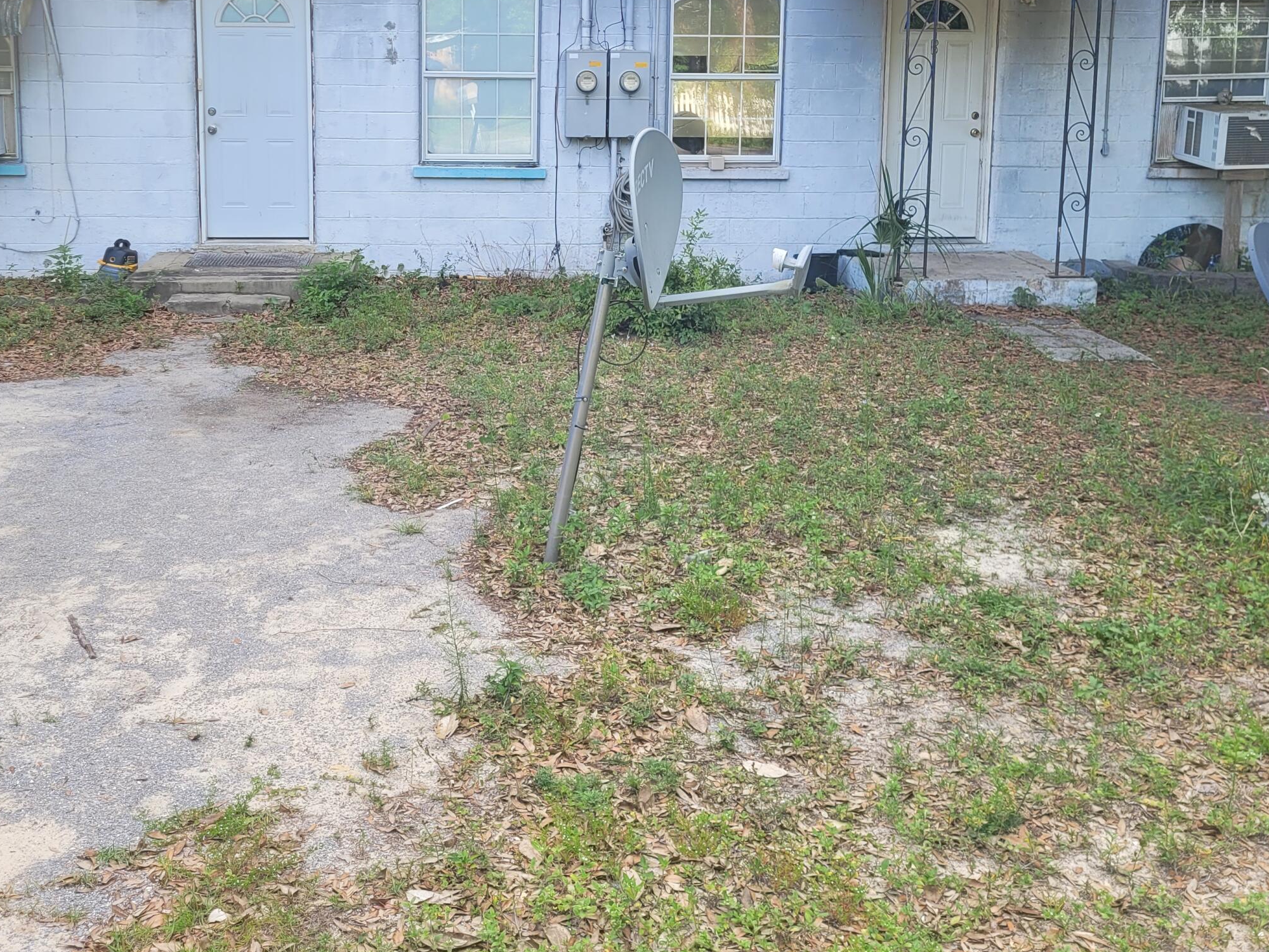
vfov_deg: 36.3
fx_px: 1430
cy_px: 289
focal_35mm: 39
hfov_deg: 47.7
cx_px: 549
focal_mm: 5.4
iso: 40
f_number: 1.8
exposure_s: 1/323
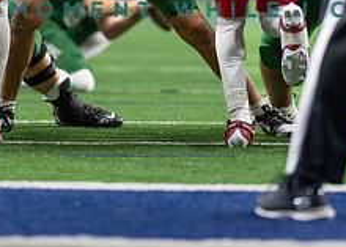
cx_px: 113
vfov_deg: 3.9
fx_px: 3664
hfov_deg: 5.4
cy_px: -58
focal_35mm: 373
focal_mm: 135
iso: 800
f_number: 1.8
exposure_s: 1/1250
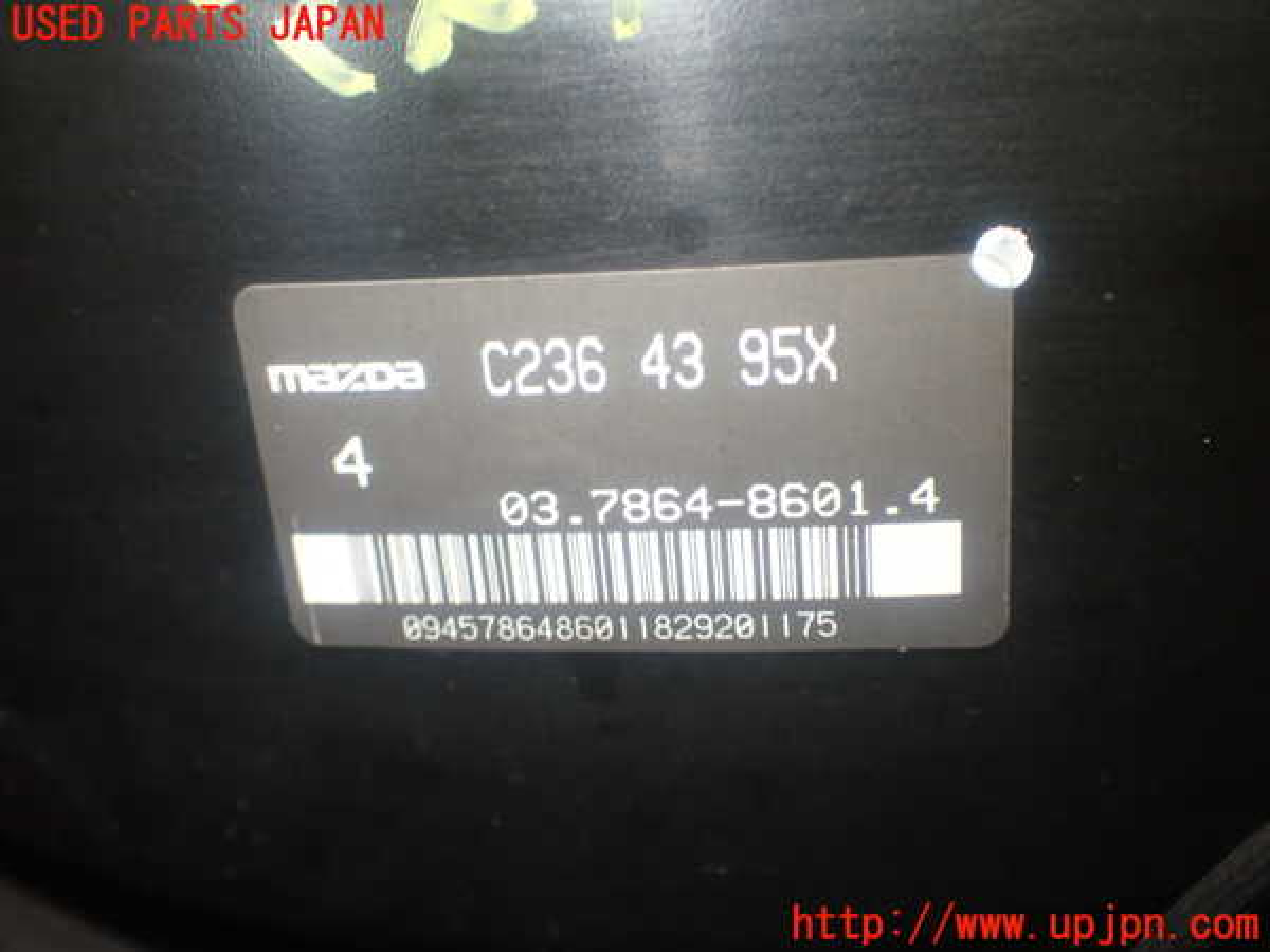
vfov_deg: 37.7
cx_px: 635
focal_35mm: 38
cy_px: 476
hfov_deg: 49.0
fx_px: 1394
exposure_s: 1/40
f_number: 2.7
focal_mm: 6.83
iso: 400
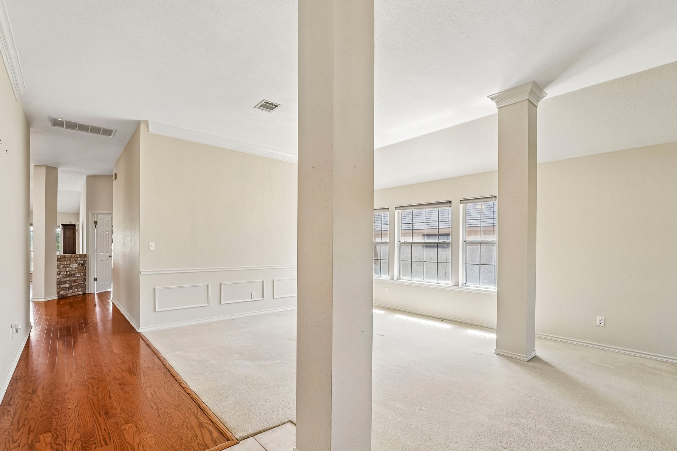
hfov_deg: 96.7
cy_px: 246
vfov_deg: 73.6
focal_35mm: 16
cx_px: 323
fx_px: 301
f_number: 8
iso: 400
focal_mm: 14
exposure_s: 1/40
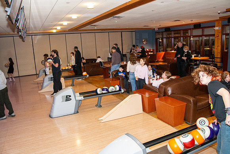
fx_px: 173
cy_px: 77
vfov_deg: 48.0
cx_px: 115
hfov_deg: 67.4
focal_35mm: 27
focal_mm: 18
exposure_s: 1/50
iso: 4000
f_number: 6.3
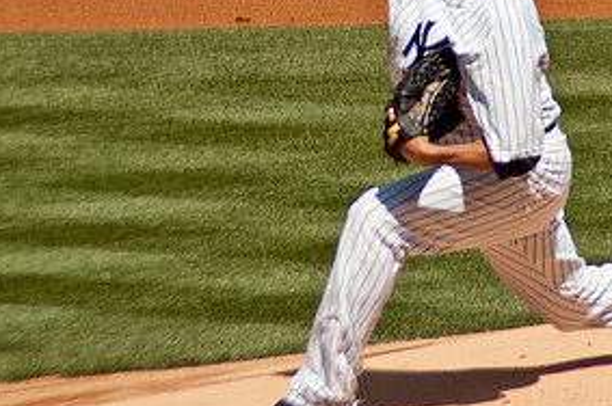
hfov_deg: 2.1
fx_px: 16844
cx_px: 540
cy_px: 39
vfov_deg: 1.4
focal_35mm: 992
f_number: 6.3
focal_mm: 270
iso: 320
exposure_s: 1/2000
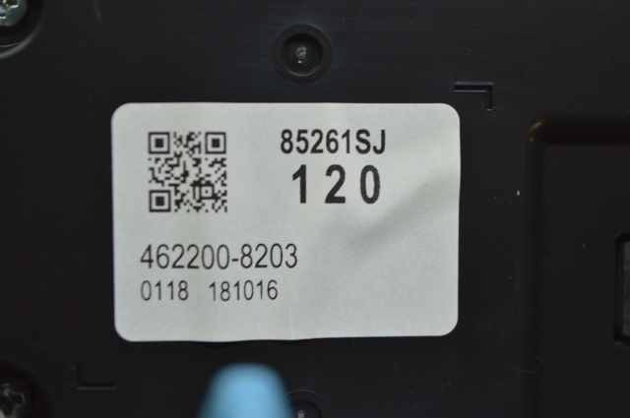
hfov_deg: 24.6
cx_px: 315
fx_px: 1442
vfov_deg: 16.5
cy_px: 209
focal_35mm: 82
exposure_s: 1/40
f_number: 5.6
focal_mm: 55
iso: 400
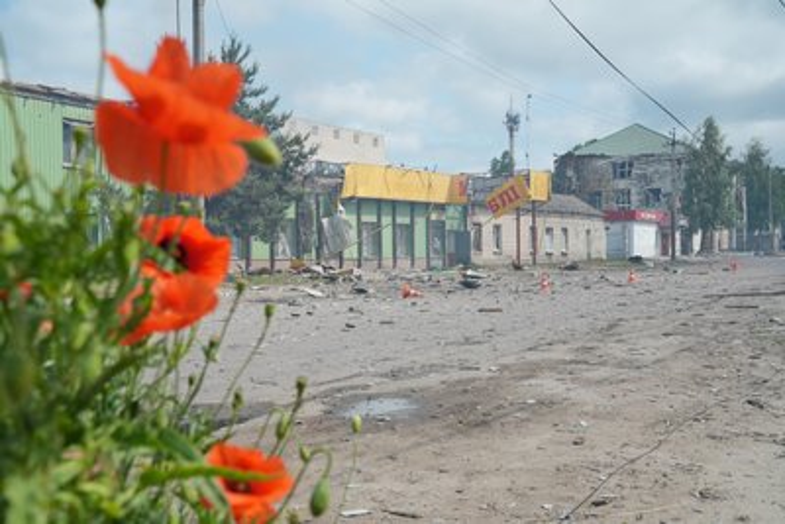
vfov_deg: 31.2
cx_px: 392
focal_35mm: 43
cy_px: 262
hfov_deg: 45.4
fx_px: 938
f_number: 10
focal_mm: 43
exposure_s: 1/50
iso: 200
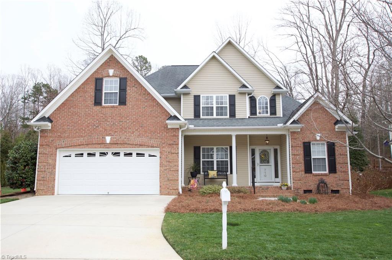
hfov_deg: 62.0
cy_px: 130
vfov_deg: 43.5
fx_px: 326
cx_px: 196
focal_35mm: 30
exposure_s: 1/320
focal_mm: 20
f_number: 8
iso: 400
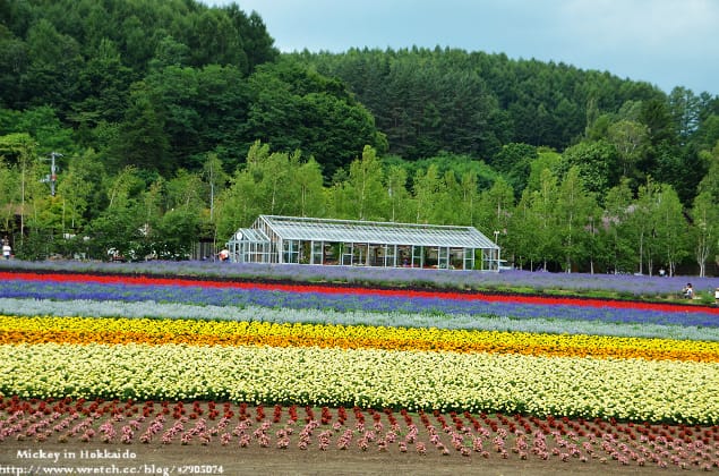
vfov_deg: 21.5
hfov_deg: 32.0
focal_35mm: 63
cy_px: 238
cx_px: 360
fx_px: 1255
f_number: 5.6
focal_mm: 42
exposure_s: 1/1600
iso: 800
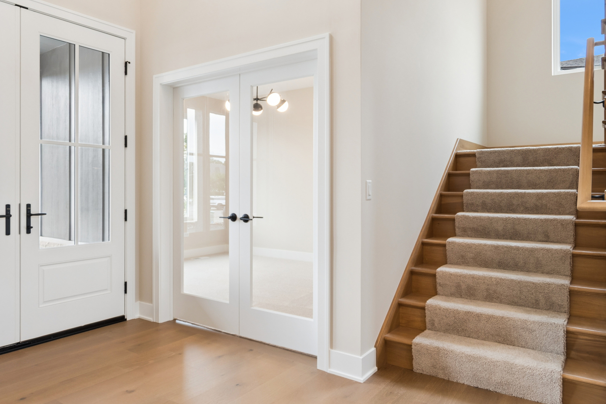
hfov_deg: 69.4
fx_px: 432
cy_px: 196
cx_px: 244
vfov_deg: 50.1
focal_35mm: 26
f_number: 8
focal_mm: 13
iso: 250
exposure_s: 1/30
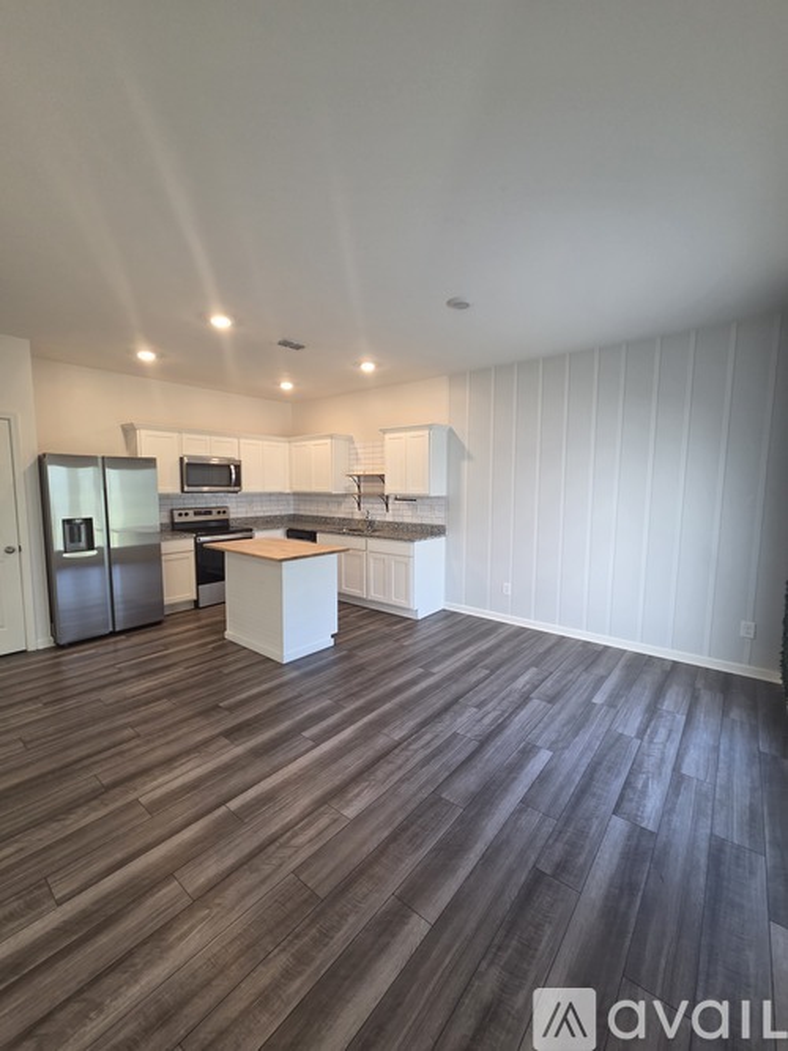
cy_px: 526
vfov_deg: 106.2
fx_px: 395
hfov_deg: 89.9
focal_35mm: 13
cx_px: 394
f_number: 2.2
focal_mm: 2.2
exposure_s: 1/60
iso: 160
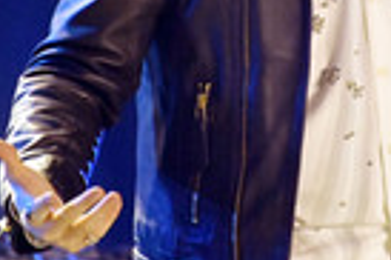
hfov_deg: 1.3
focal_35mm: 1645
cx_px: 450
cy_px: -103
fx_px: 17845
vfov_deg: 0.8
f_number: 5.6
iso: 12800
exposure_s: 1/800
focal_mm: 500
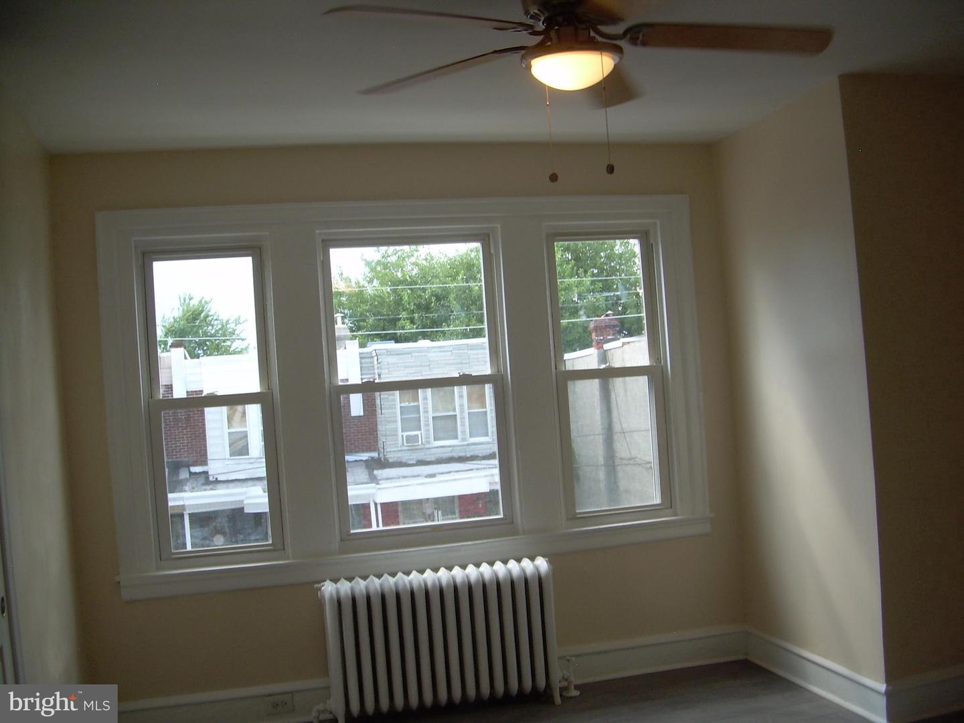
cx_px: 482
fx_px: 1058
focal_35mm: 38
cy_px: 362
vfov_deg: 37.7
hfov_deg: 49.0
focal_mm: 6.3
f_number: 2.8
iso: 50
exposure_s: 1/105
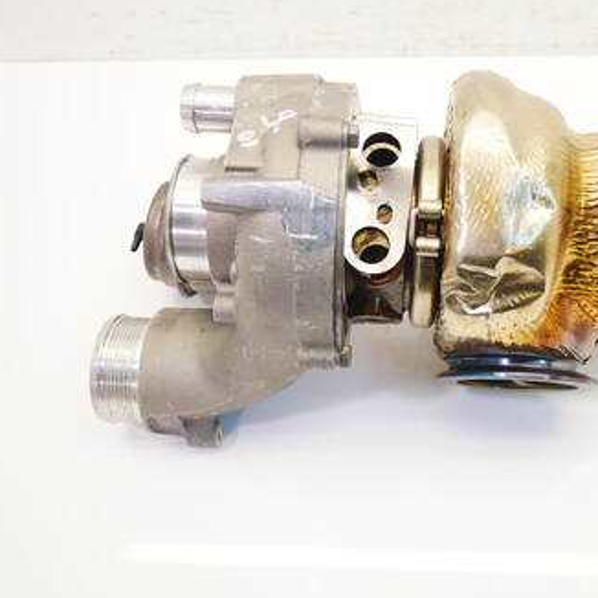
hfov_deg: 42.3
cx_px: 400
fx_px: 762
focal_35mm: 39
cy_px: 292
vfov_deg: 42.8
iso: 640
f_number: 3.8
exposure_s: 1/60
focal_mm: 15
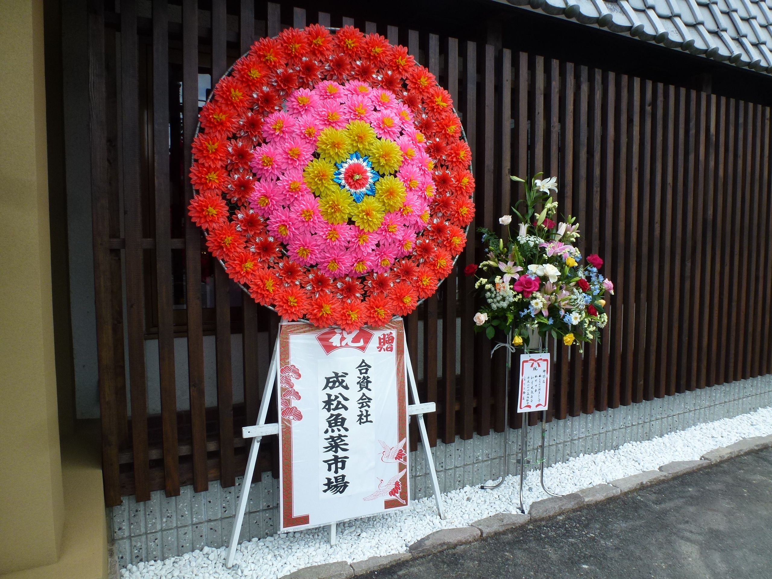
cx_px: 386
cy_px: 290
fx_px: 535
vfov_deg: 56.8
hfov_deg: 71.6
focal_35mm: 24
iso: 100
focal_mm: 4.3
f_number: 4
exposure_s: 1/250
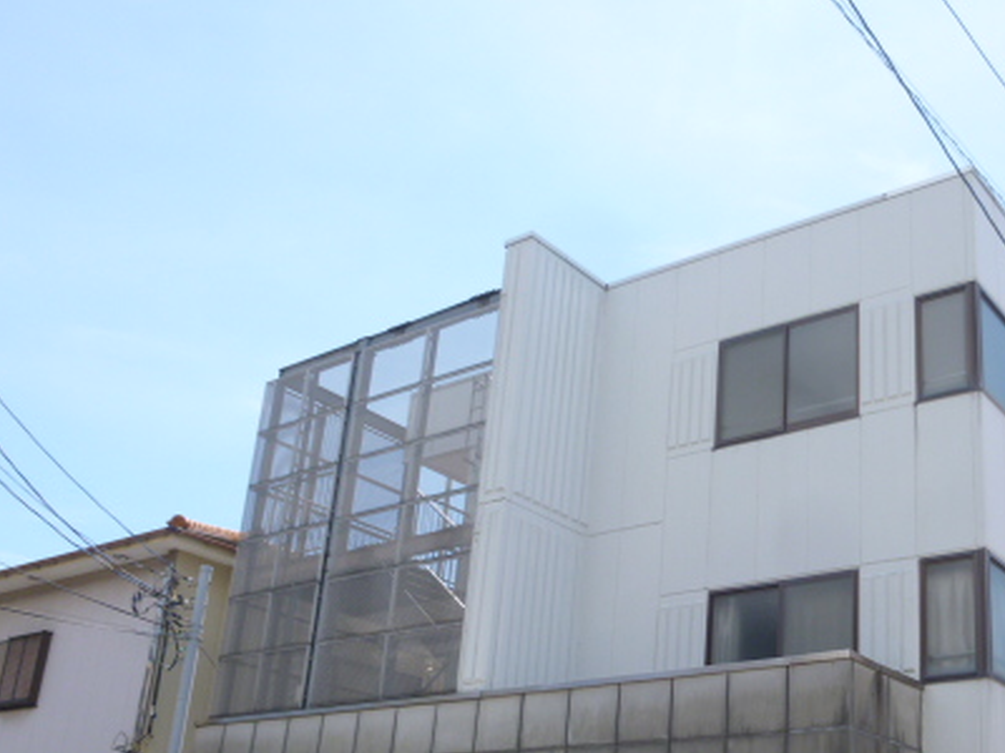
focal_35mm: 40
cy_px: 555
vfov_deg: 35.3
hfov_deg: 45.5
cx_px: 731
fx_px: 1161
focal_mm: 4.5
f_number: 3.1
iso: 100
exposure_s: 1/500
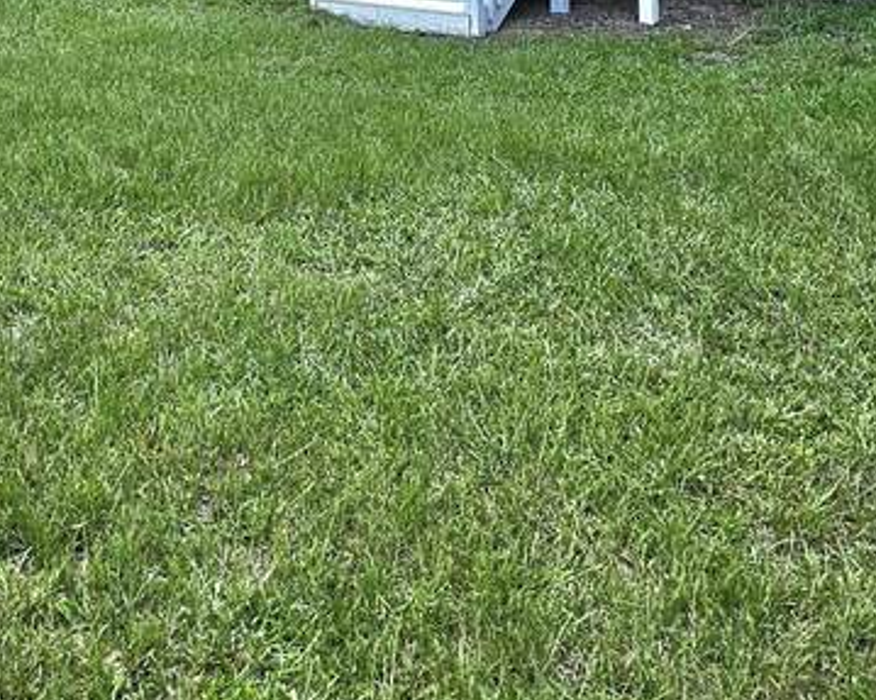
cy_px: -259
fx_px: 1555
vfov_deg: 22.2
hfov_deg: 31.0
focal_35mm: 60
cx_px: 237
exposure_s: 1/120
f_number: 1.7
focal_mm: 6.3
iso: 16
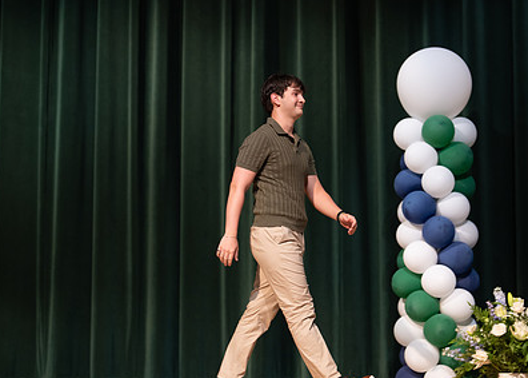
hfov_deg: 23.9
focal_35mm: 83
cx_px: 305
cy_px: 210
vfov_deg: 17.2
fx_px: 1245
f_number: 1.2
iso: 500
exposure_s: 1/320
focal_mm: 50
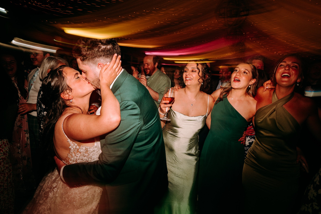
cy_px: 107
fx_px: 223
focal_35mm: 25
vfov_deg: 51.3
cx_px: 160
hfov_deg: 71.5
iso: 640
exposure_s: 1/20
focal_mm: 25
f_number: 9
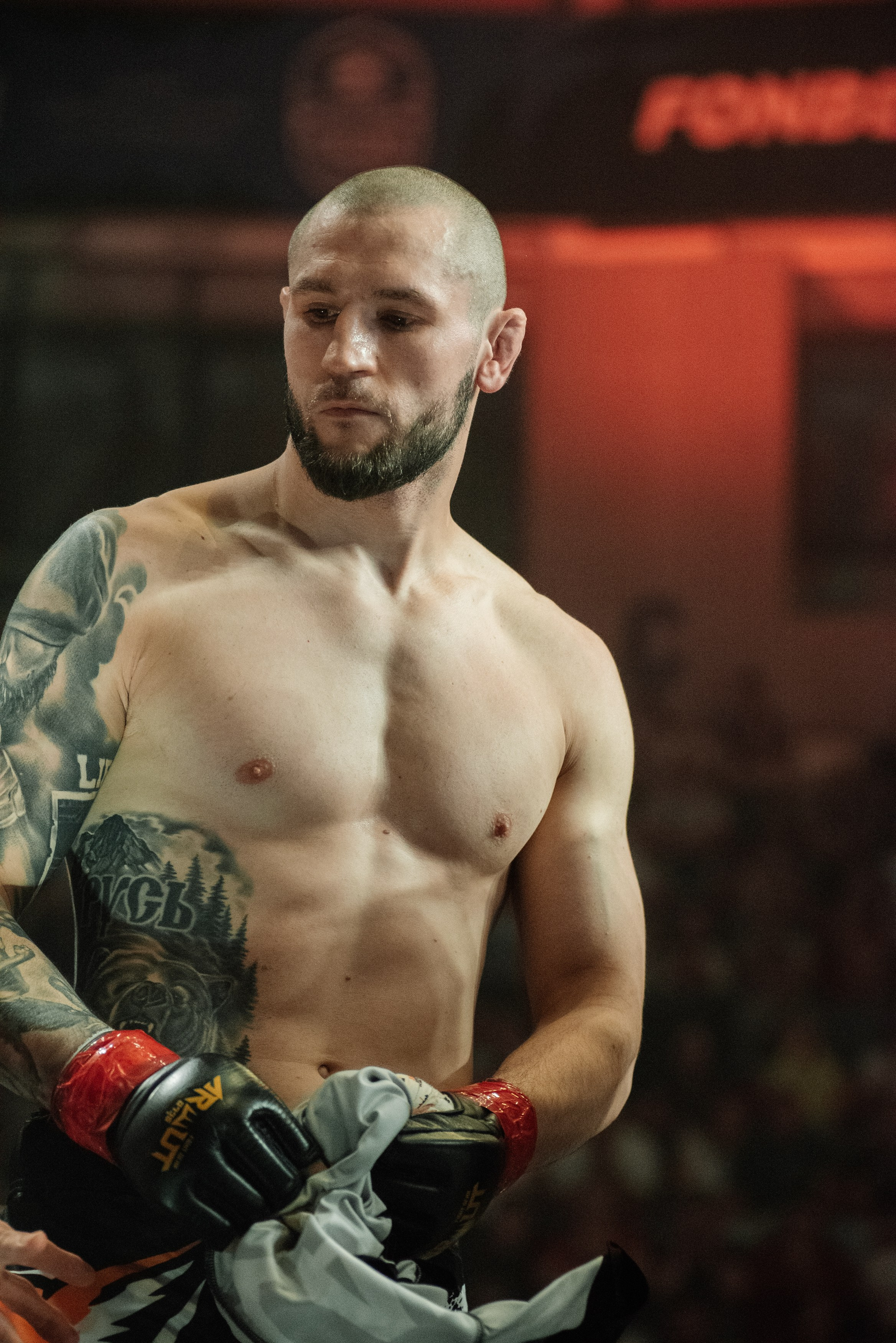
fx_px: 4103
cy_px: 672
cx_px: 448
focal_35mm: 110
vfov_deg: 18.6
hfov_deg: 12.5
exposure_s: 1/640
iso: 7200
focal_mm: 110
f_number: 4
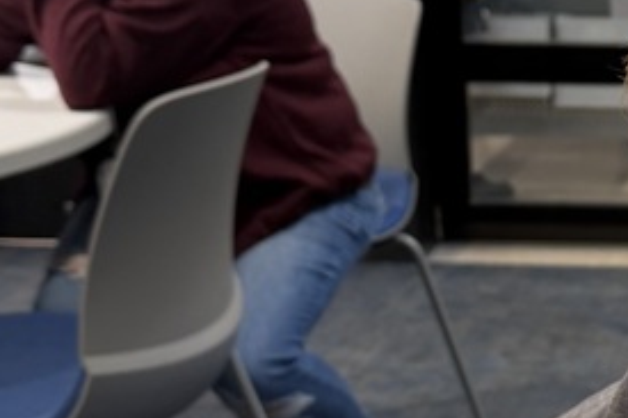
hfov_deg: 20.3
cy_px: 308
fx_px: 1621
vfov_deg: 14.6
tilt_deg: -18.2
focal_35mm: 93
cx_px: 786
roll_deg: -0.8
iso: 125
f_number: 1.78
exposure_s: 1/60
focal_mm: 6.76
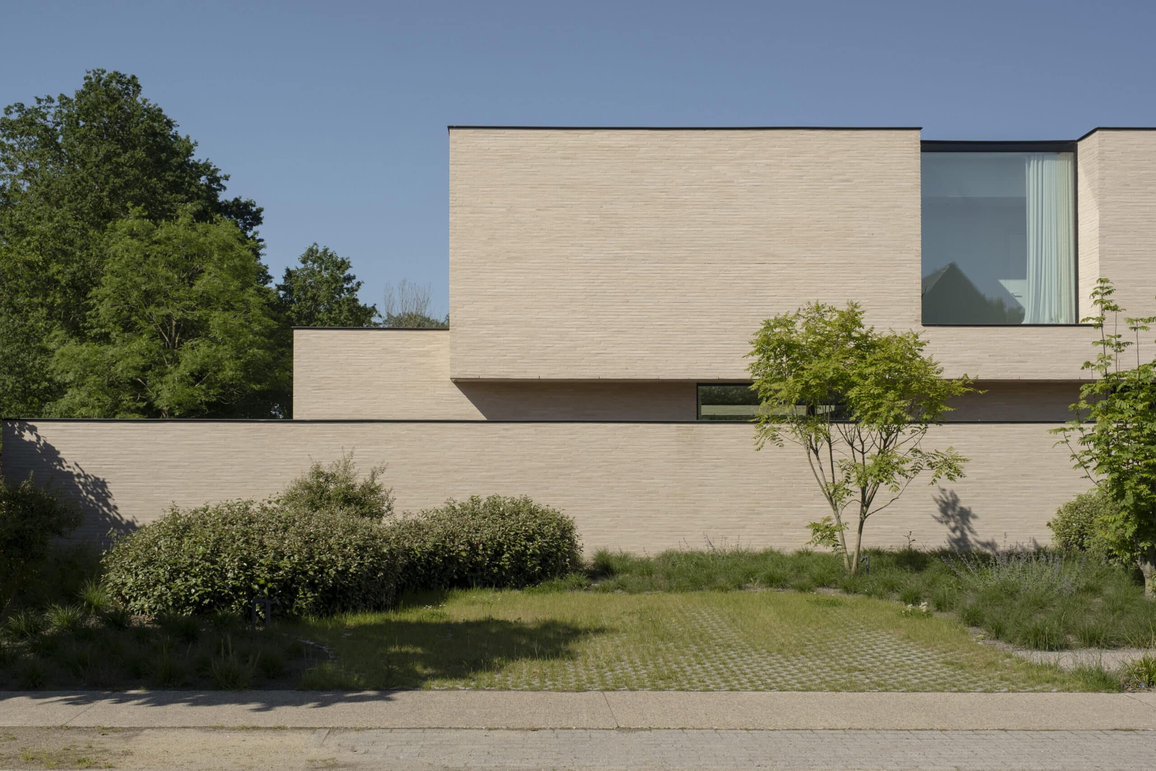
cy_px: 386
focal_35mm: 45
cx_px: 578
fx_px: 1445
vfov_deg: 29.9
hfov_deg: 43.6
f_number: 7.1
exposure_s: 1/125
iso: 160
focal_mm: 30.2
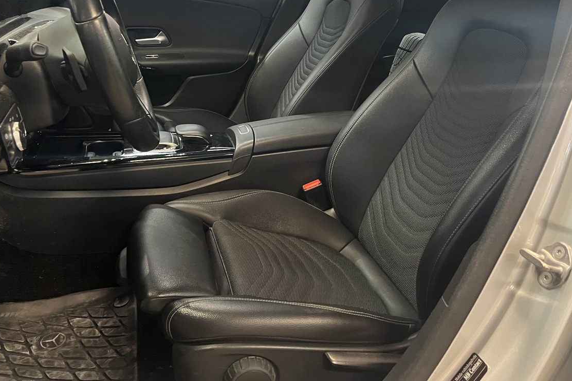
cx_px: 247
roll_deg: -5.6
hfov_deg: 54.3
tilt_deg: -15.6
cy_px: 125
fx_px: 556
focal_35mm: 35
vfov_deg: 37.4
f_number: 1.6
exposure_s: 1/33
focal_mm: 5.1
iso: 400
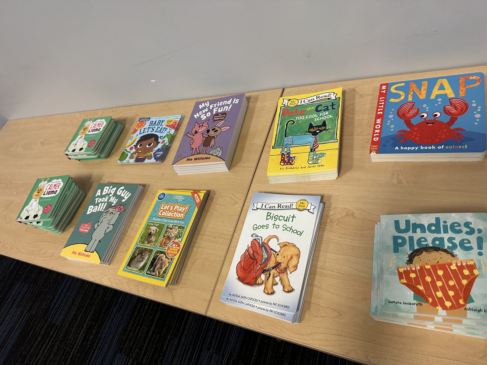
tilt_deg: -47.5
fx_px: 338
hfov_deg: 71.6
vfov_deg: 56.8
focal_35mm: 24
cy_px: 182
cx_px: 244
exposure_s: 1/60
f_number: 1.78
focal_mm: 6.86
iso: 200
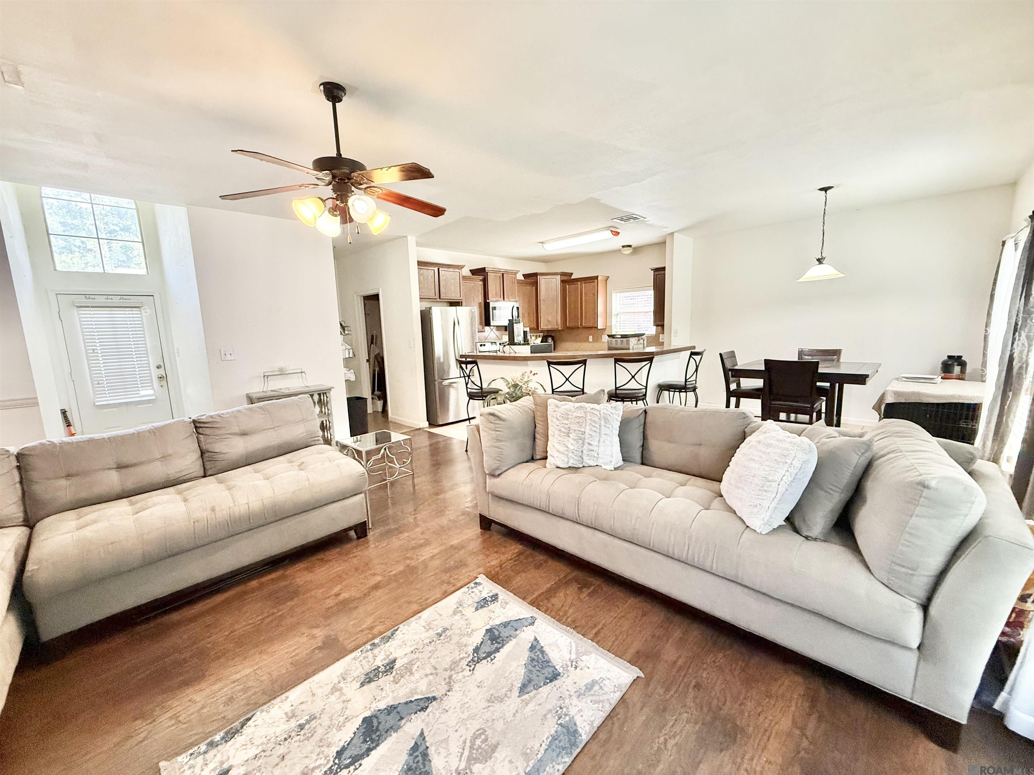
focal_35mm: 14
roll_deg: +2.1
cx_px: 517
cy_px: 388
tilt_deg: -8.6
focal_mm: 2.22
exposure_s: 1/60
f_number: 2.2
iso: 500
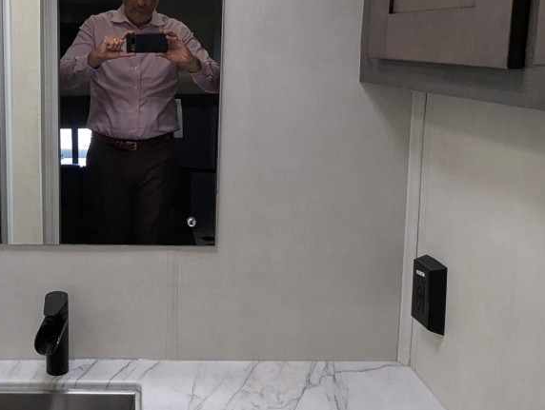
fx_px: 615
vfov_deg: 36.5
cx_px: 138
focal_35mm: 39
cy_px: 132
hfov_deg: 46.1
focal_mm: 2.35
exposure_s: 1/300
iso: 313
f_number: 2.2
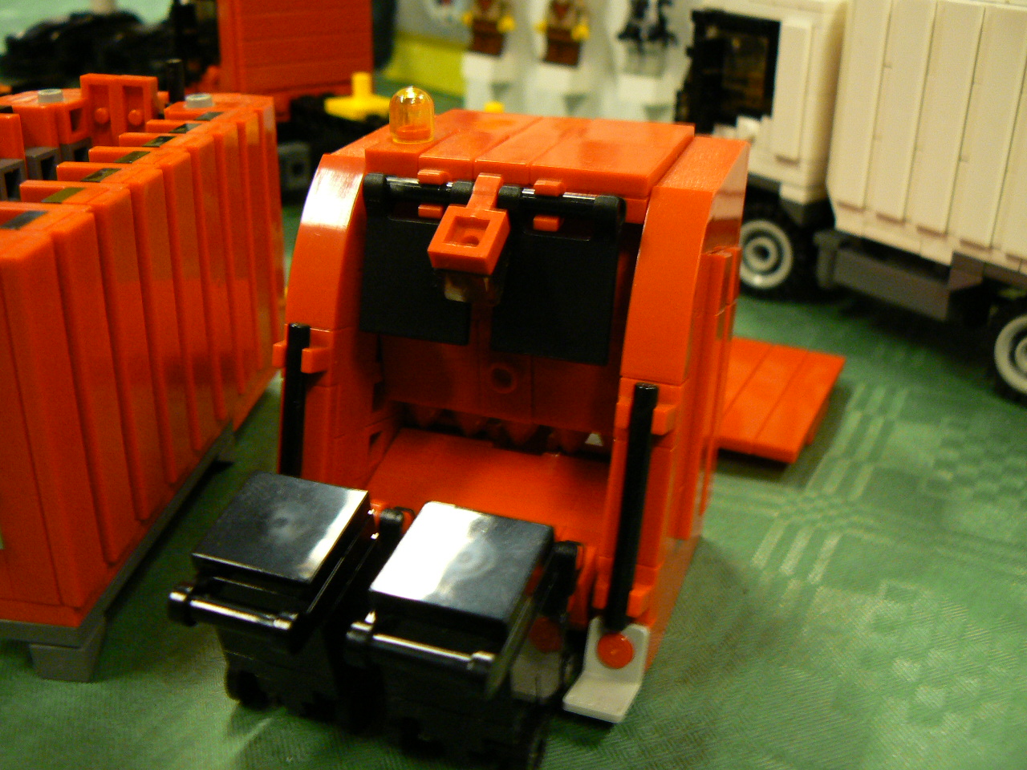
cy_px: 385
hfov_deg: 51.4
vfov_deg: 39.7
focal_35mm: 36
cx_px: 514
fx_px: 1068
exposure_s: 1/15
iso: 200
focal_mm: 6
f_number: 2.8
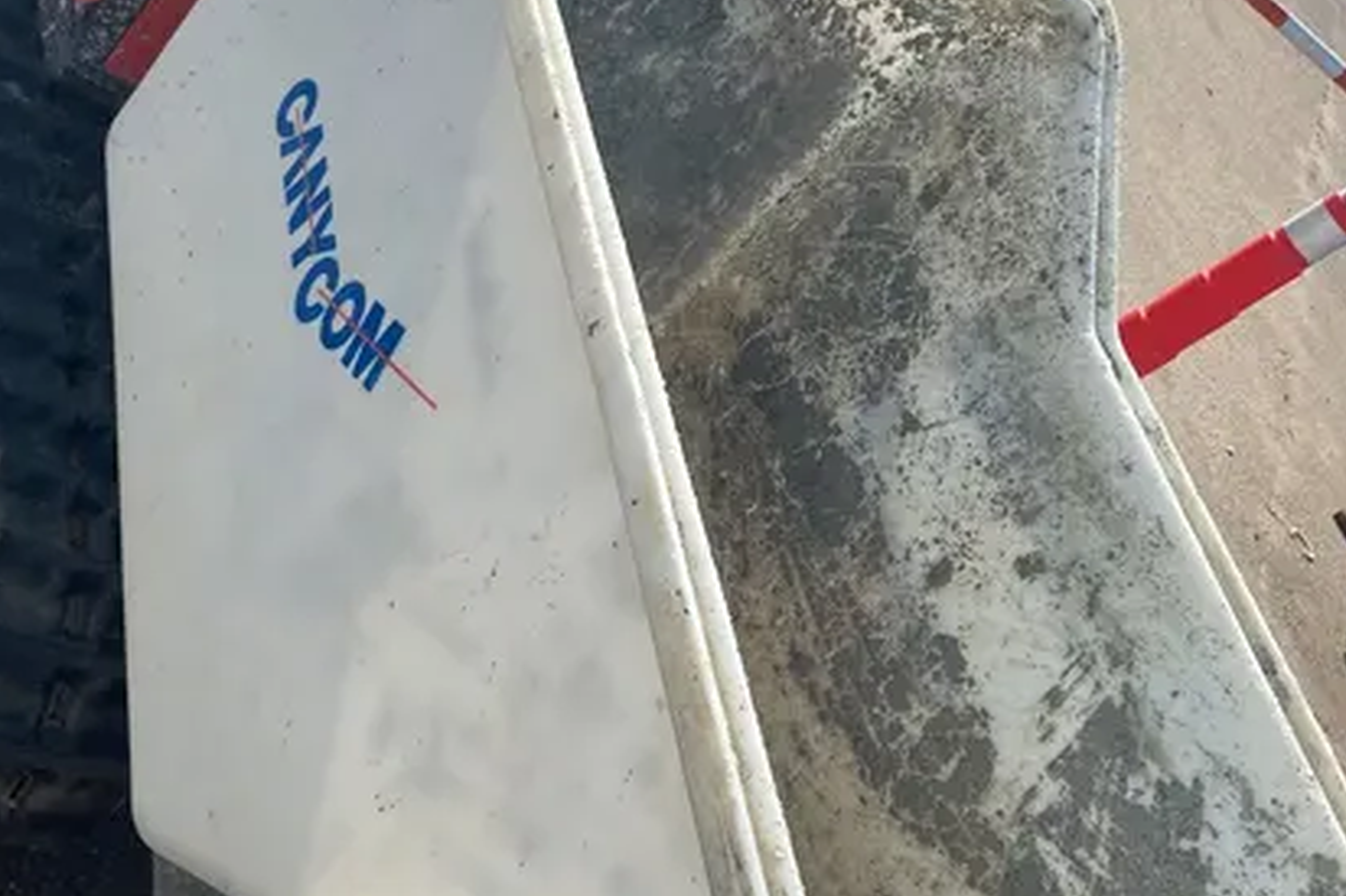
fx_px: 1794
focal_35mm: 48
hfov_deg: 41.0
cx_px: 577
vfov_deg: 27.8
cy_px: 282
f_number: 1.8
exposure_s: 1/2967
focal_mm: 4.25
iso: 32
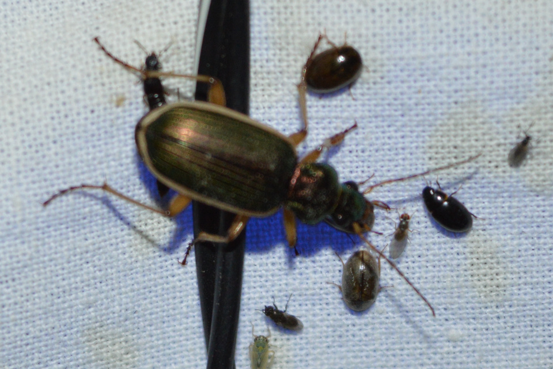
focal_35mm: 82
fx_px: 1267
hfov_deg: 24.6
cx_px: 276
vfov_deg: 16.6
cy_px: 184
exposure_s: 1/60
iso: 800
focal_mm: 55
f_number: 5.6
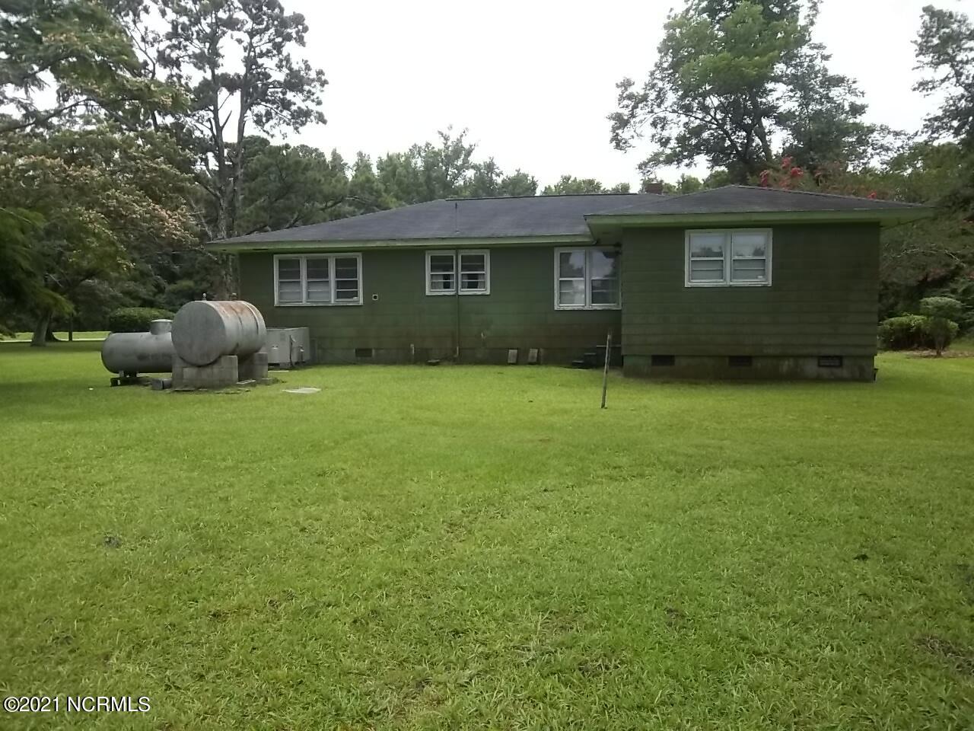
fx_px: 788
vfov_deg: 49.7
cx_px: 487
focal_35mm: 28
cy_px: 366
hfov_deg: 63.4
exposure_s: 1/320
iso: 64
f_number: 3.5
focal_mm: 5.05
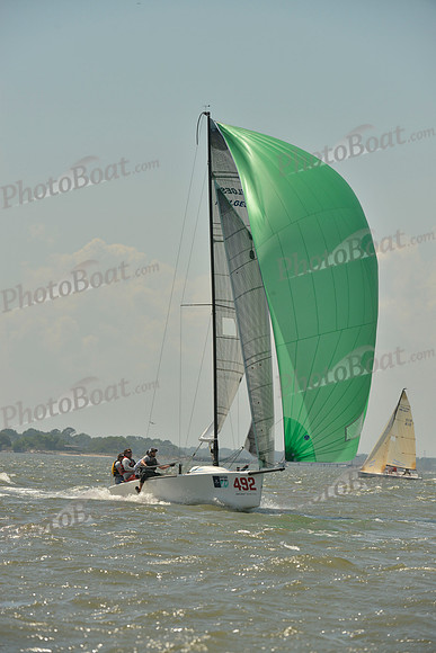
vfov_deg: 10.3
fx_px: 3631
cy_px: 326
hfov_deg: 6.9
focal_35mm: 200
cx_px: 218
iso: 280
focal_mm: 200
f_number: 9
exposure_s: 1/1600
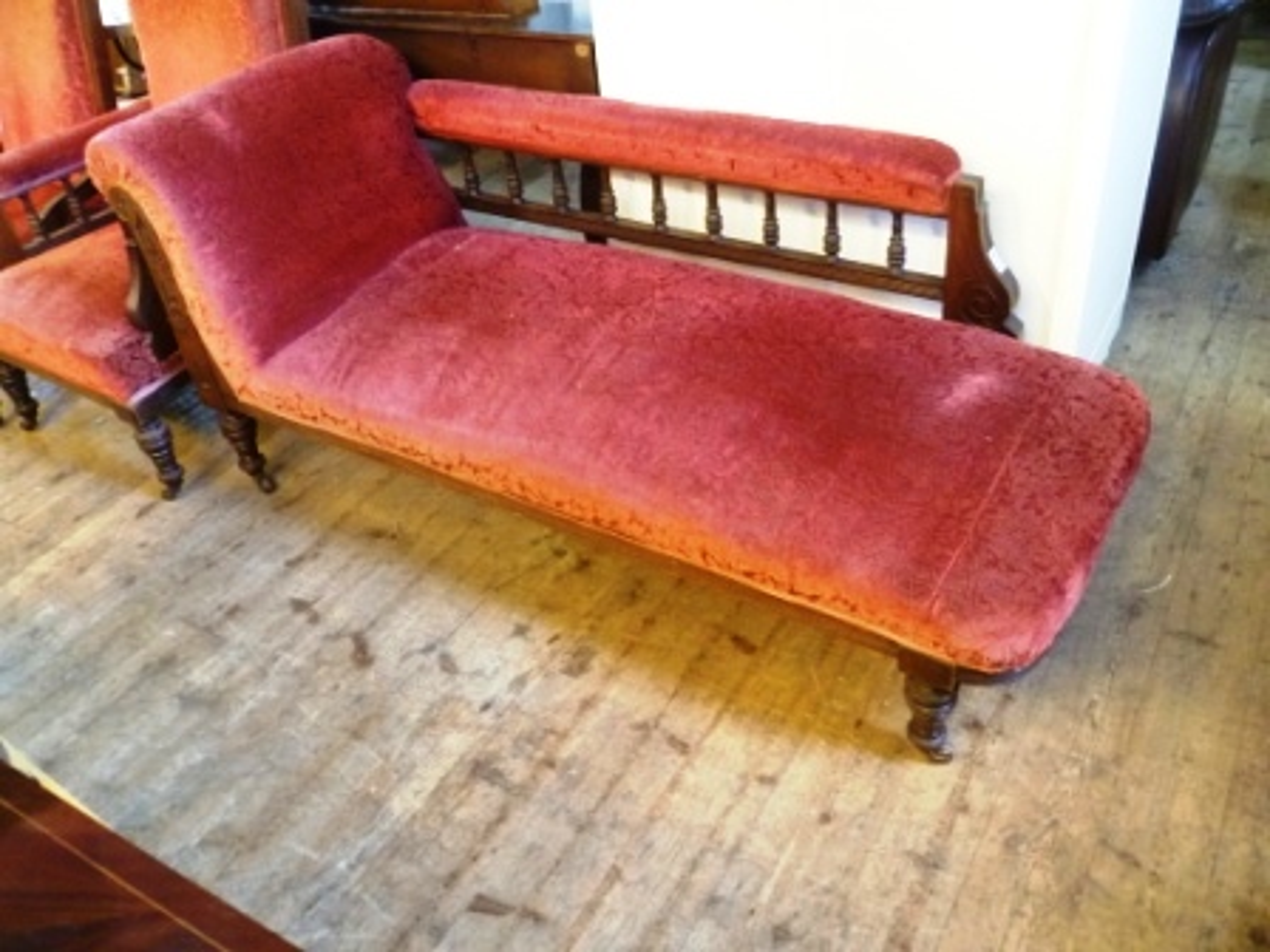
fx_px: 1027
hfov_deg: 63.4
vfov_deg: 49.7
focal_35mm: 28
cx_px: 635
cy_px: 476
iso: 400
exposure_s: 1/13
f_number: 2.8
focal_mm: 5
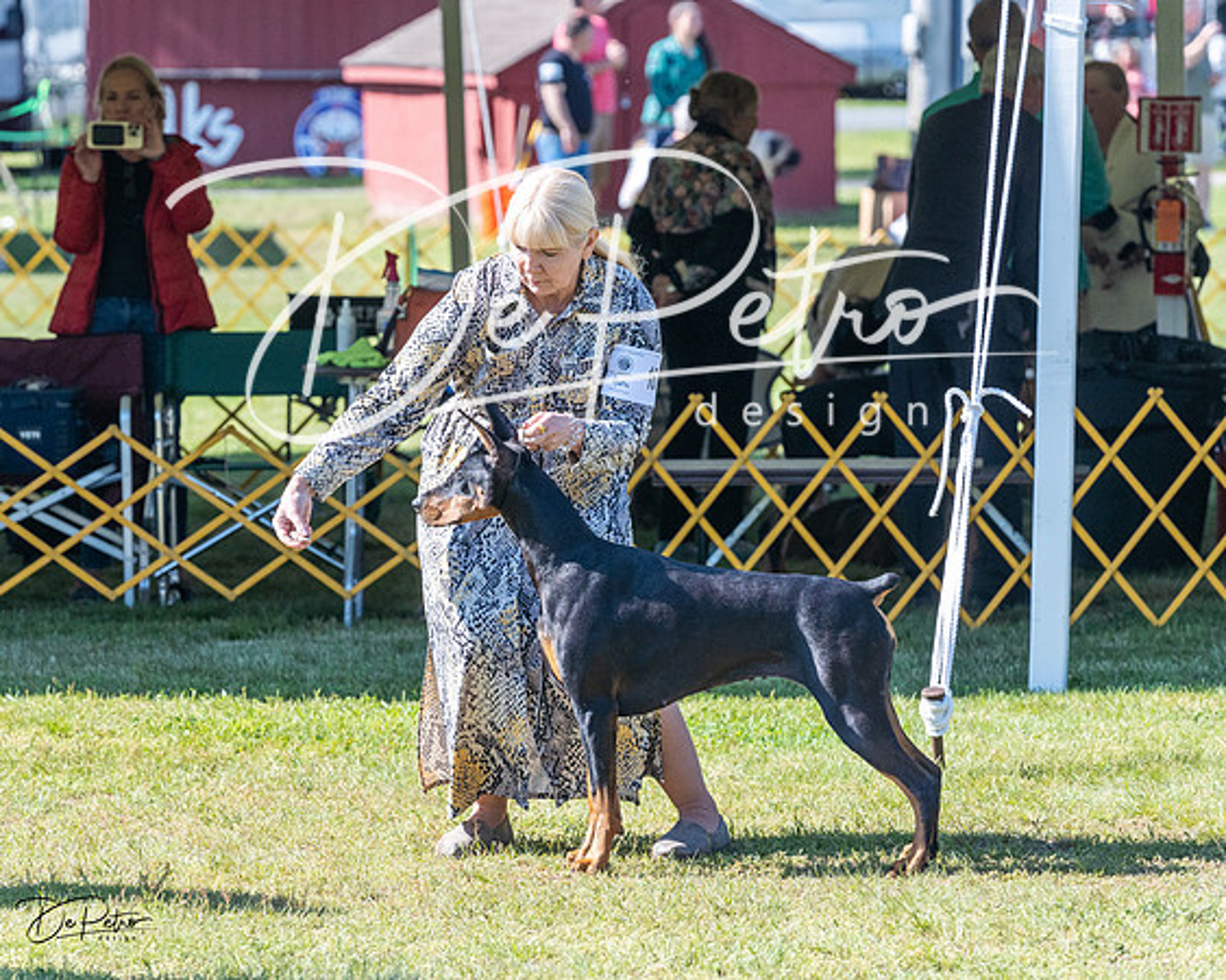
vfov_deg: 6.9
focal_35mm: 225
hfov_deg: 8.6
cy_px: 490
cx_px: 613
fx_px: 8170
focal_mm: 200
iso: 1600
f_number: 6.3
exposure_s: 1/2000
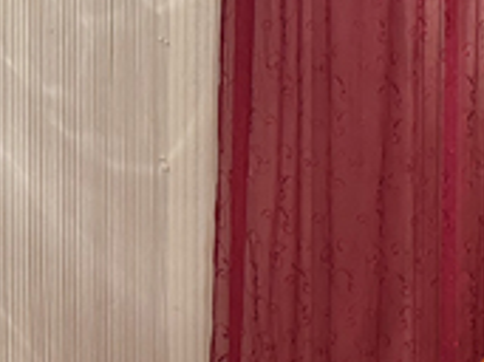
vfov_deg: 13.3
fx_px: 1481
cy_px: 508
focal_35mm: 106
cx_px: 558
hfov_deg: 17.8
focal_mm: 6.76
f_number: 1.78
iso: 800
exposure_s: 1/50
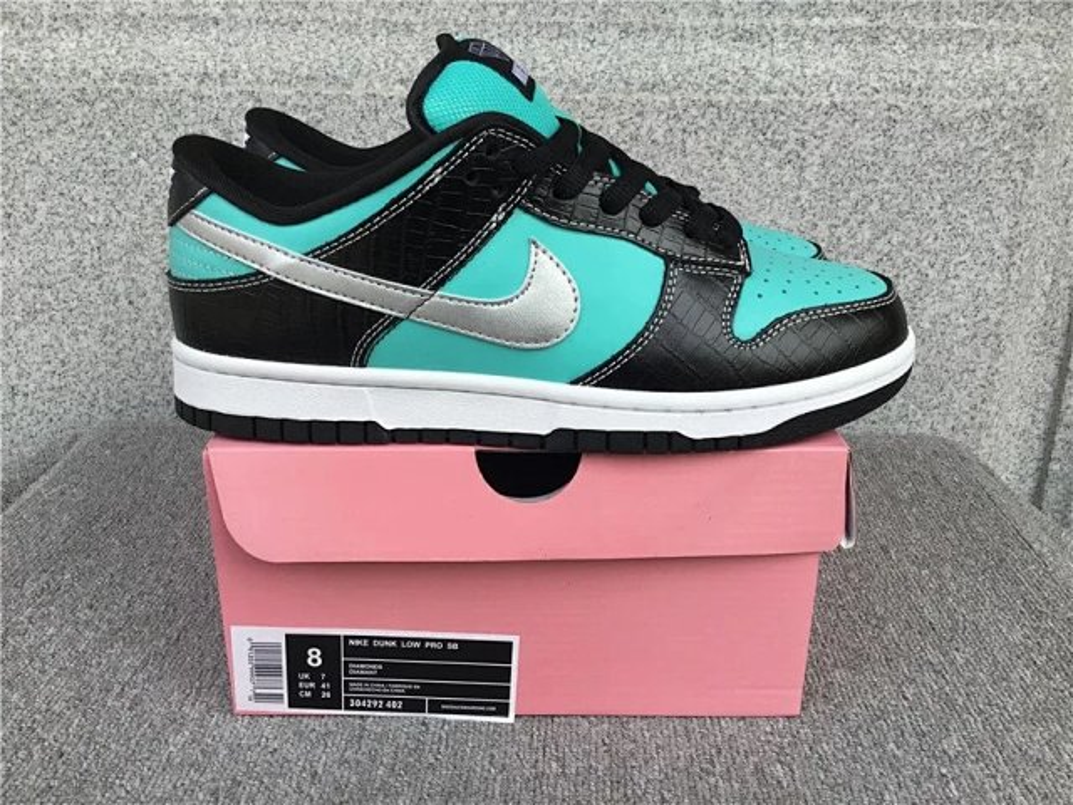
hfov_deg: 58.4
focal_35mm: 31
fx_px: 961
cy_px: 402
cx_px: 536
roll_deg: -0.8
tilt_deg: -18.8
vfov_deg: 45.4
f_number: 2.4
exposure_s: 1/403
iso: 25
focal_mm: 3.3
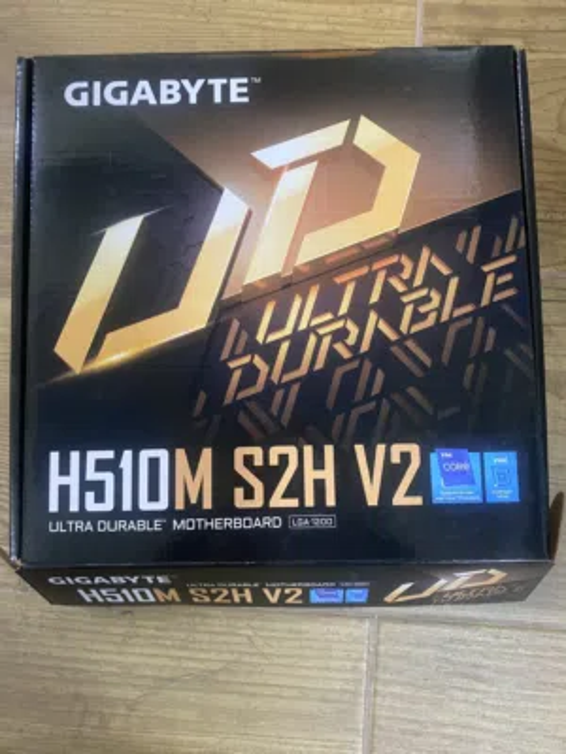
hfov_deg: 53.1
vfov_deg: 67.3
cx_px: 283
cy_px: 377
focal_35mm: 26
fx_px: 567
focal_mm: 4.25
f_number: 1.8
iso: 640
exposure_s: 1/32
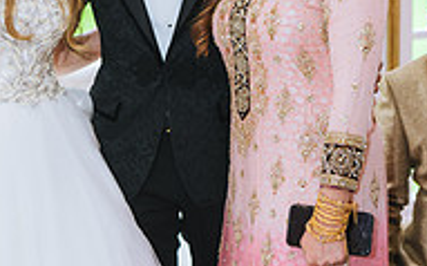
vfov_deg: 15.4
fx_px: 977
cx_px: 132
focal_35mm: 84
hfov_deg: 24.5
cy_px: 54
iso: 800
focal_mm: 35
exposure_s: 1/200
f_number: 2.8
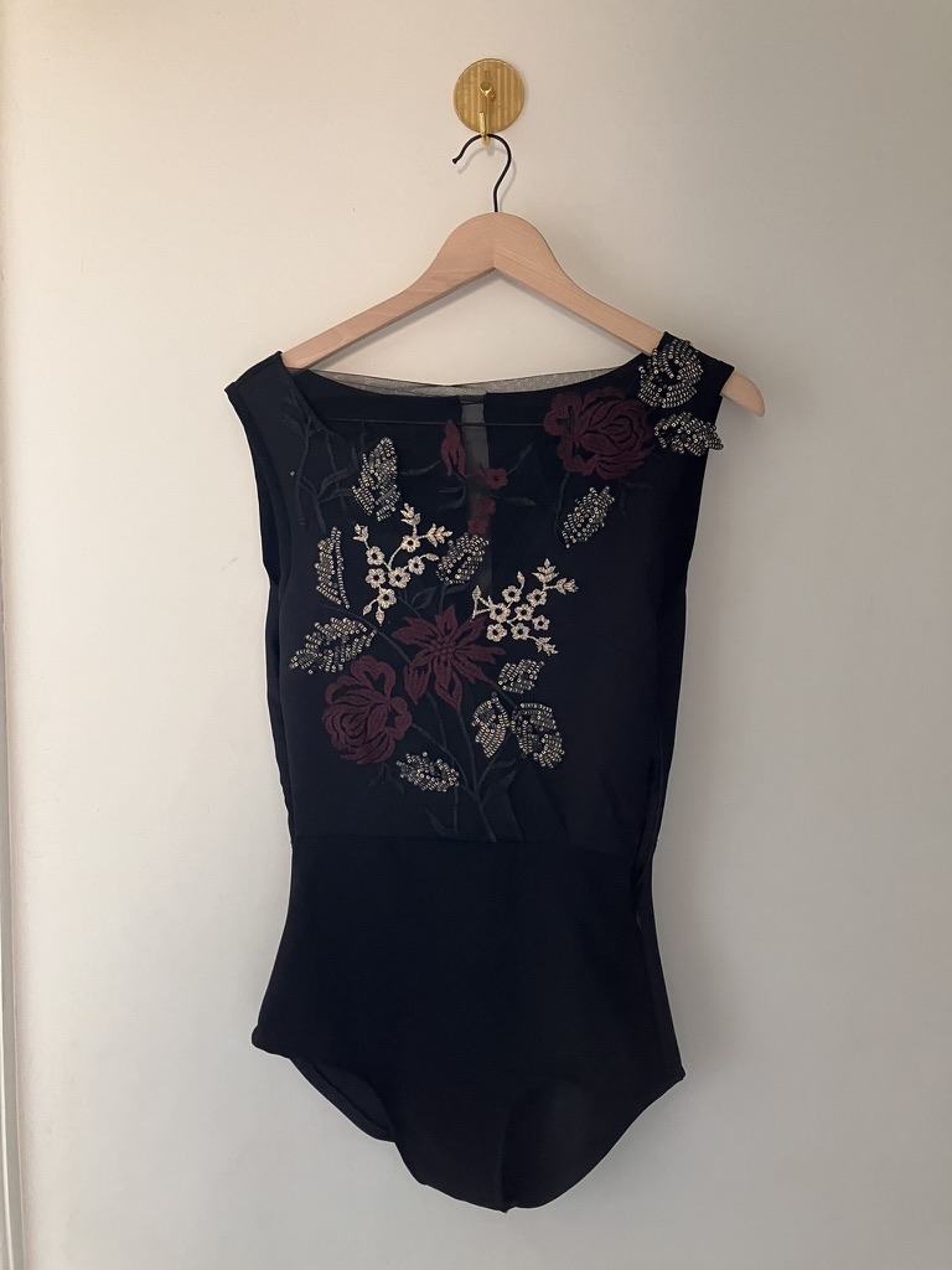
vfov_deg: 63.4
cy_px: 635
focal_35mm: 28
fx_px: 1027
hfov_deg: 49.7
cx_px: 476
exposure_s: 1/60
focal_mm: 3.99
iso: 250
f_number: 1.8
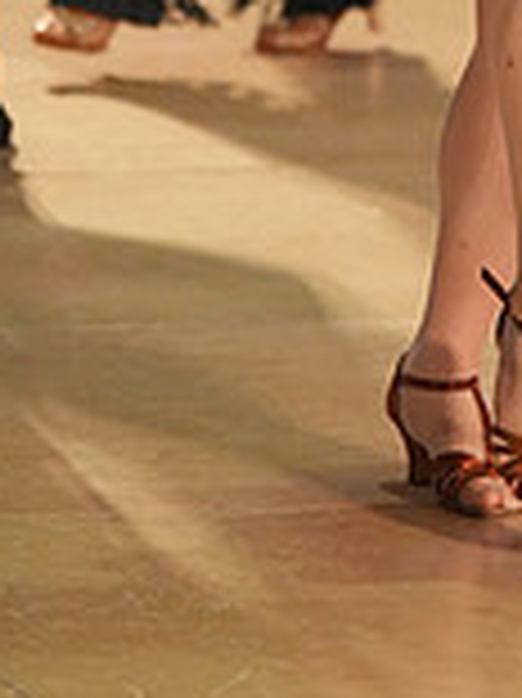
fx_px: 8537
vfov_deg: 4.6
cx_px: 848
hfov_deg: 3.5
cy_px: -392
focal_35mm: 424
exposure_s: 1/400
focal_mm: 118
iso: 3200
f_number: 3.2
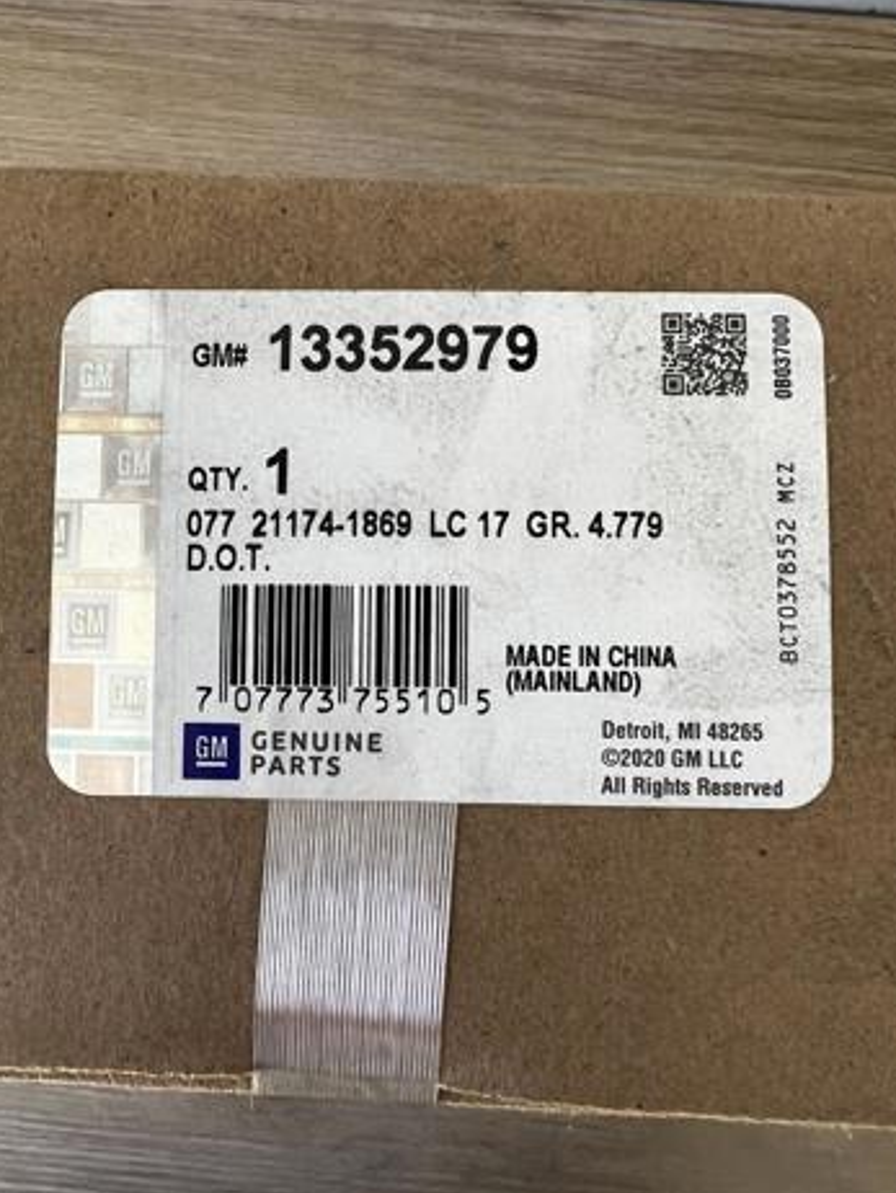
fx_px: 931
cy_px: 612
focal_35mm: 27
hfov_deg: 51.4
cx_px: 449
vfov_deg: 65.3
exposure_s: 1/120
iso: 215
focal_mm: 4.75
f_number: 1.75
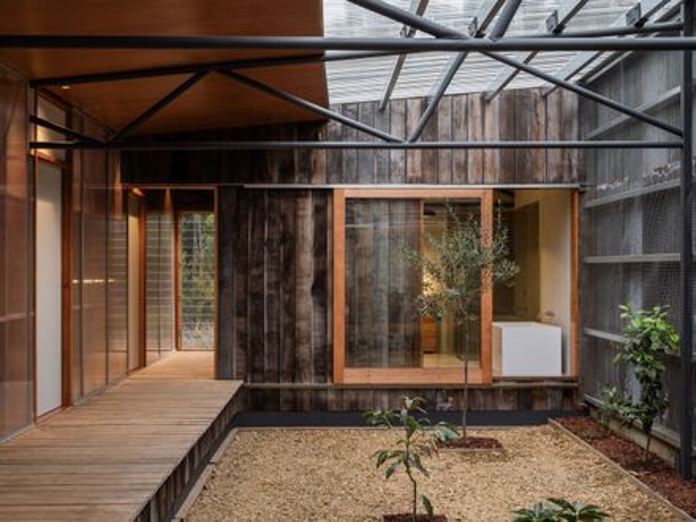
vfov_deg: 32.9
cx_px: 348
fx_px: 885
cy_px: 261
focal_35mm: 44
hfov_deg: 42.9
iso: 100
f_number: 11
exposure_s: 1/2
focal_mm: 55.5
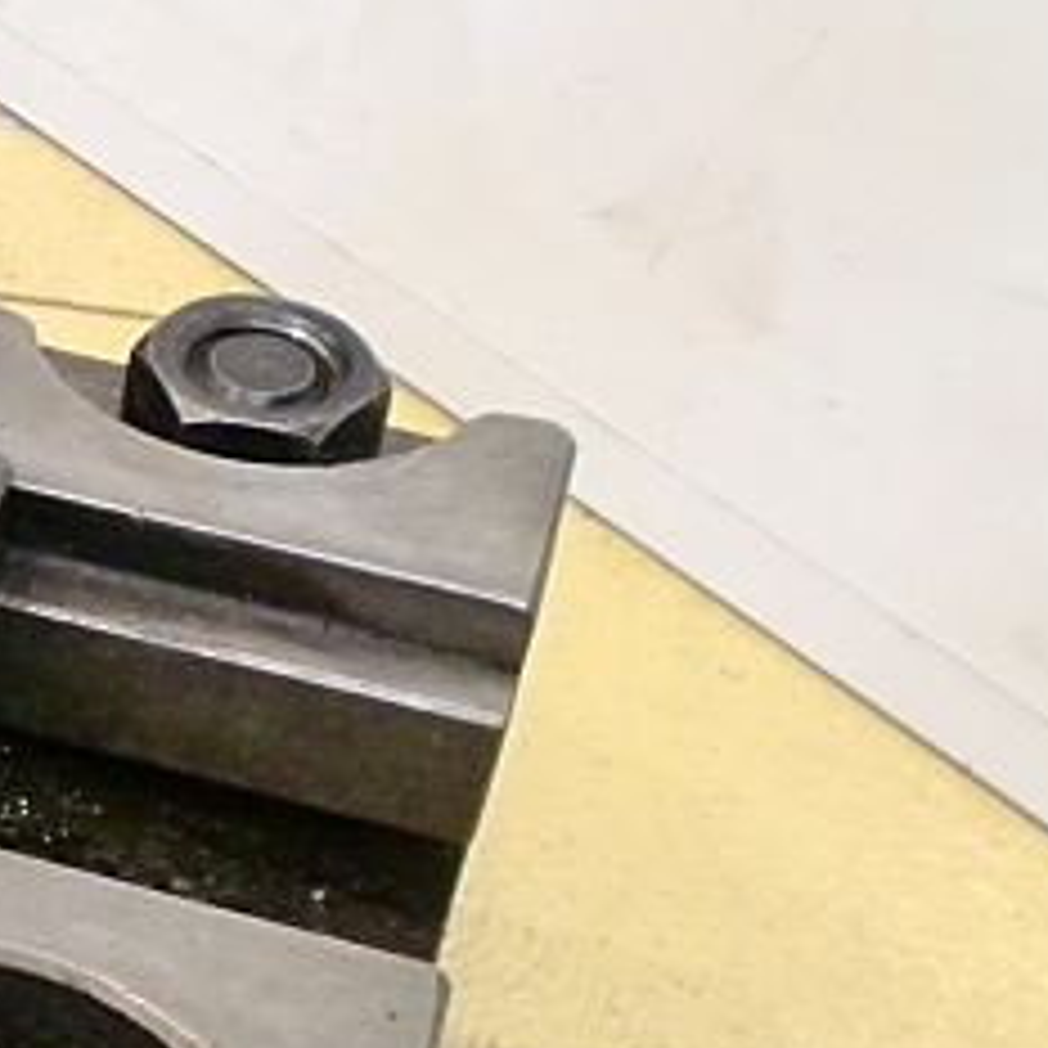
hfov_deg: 18.9
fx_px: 2911
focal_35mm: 85
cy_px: 819
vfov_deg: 20.2
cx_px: -324
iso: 500
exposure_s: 1/60
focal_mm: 6.3
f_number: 3.1
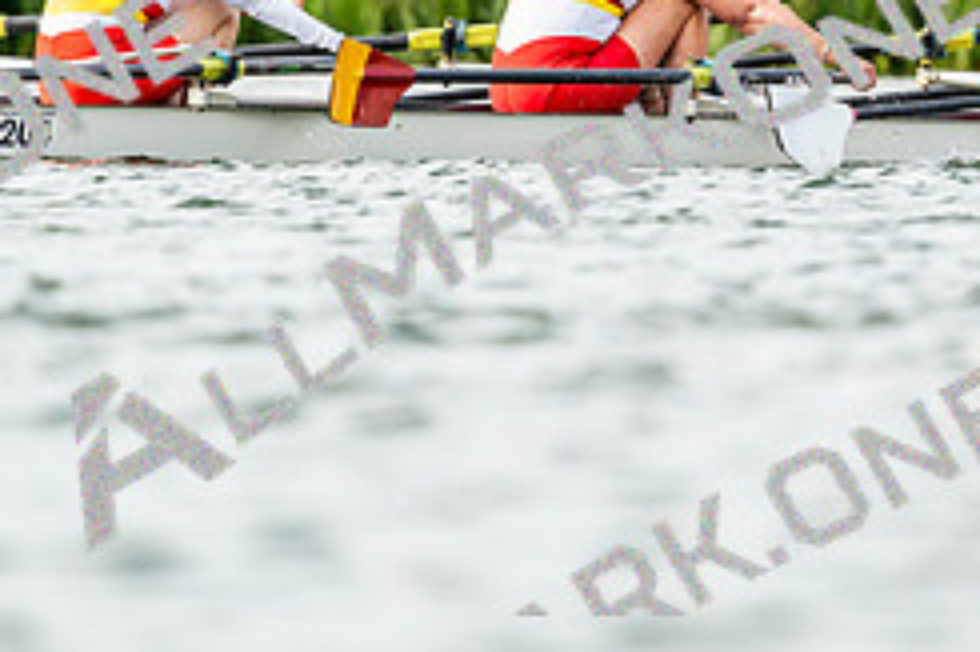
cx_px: 884
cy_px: -70
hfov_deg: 1.6
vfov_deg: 1.1
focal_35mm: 1269
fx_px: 34521
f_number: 6.3
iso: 500
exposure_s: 1/2000
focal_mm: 535
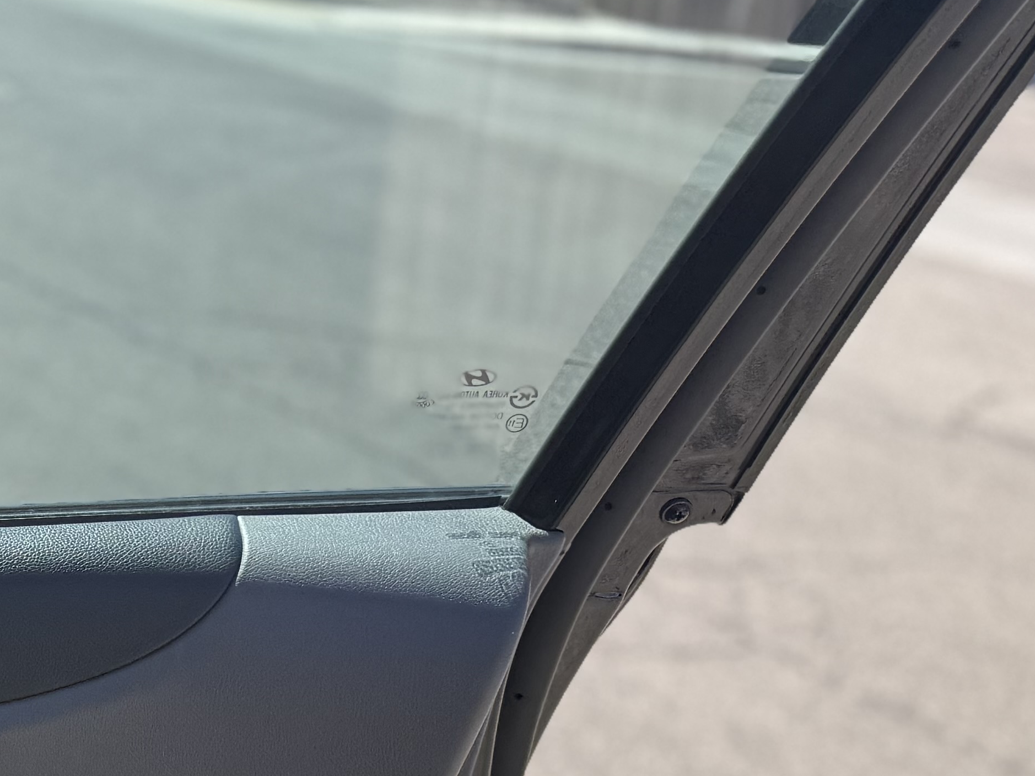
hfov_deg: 23.0
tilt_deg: -26.8
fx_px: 2182
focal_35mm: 73
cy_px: 961
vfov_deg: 18.9
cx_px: -390
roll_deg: -6.6
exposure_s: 1/1812
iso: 80
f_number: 1.78
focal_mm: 6.76
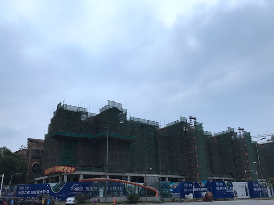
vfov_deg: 45.4
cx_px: 135
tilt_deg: +18.1
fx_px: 245
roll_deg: +1.6
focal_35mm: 31
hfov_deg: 58.4
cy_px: 112
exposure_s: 1/7407
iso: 25
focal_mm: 3.99
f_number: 1.8
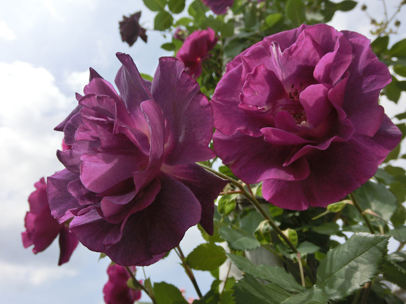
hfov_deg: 63.4
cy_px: 152
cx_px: 203
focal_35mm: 28
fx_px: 328
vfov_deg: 49.7
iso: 80
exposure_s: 1/250
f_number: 8.8
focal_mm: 5
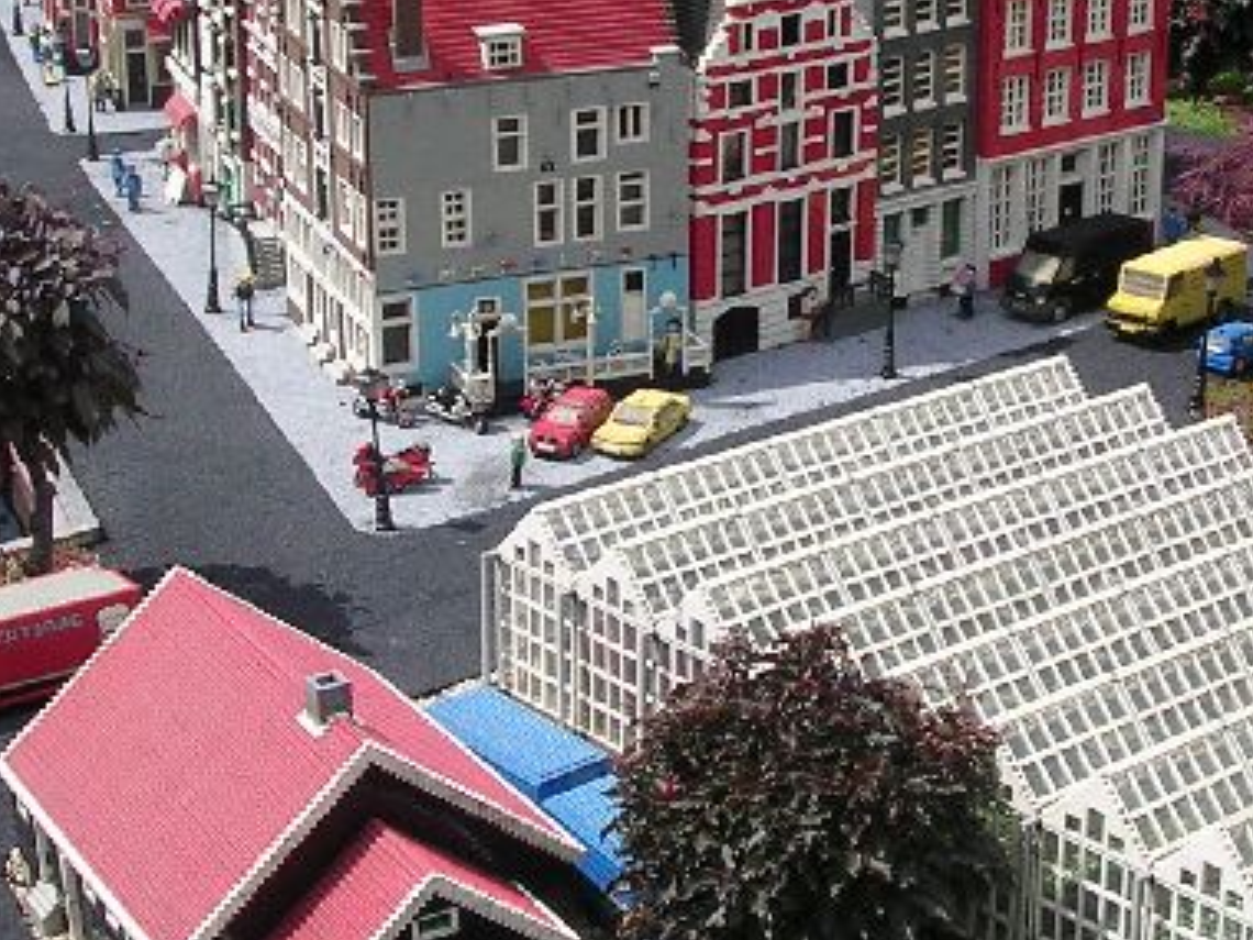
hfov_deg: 24.3
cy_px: 323
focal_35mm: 80
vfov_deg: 18.4
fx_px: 2896
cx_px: 834
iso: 100
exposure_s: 1/333
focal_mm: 5.8
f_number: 5.6
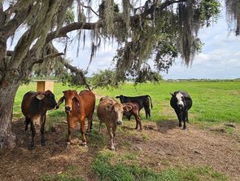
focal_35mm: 22
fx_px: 153
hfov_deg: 74.6
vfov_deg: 59.2
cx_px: 85
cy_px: 55
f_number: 2.2
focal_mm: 2.2
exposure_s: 1/1493
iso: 50
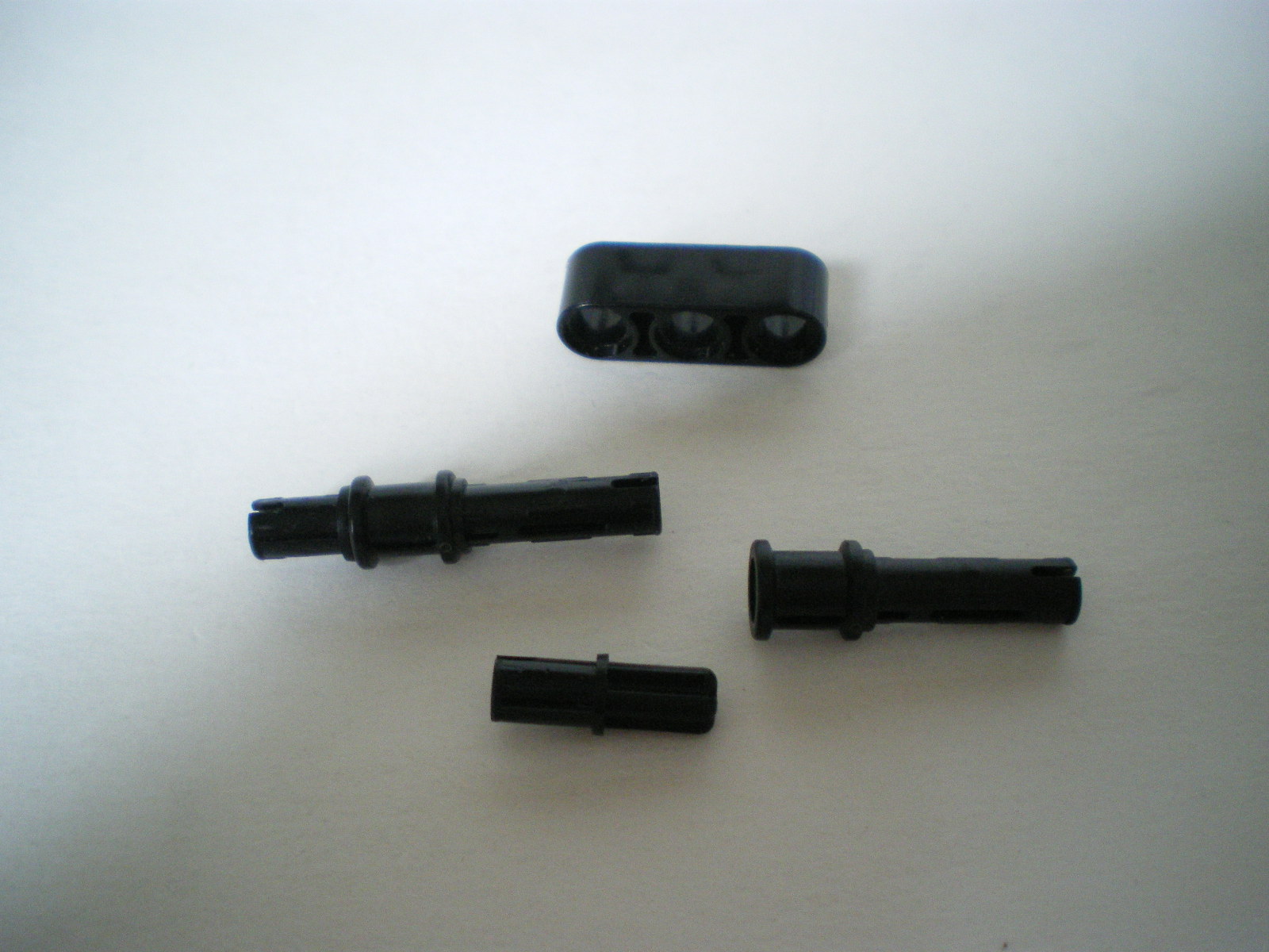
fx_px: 1320
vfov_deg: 39.7
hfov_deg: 51.4
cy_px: 476
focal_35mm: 36
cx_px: 634
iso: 400
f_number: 3.1
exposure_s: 1/50
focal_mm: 6.3
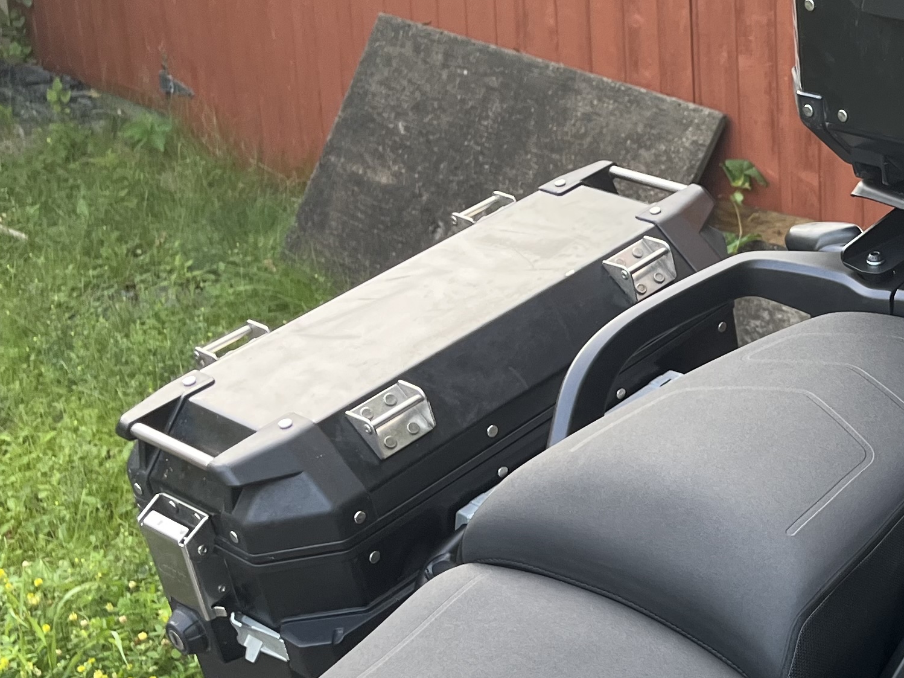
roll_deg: -0.7
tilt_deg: -17.7
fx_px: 1828
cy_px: 293
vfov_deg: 21.0
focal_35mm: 70
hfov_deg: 25.8
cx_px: 979
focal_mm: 5.1
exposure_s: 1/120
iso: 80
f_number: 1.6
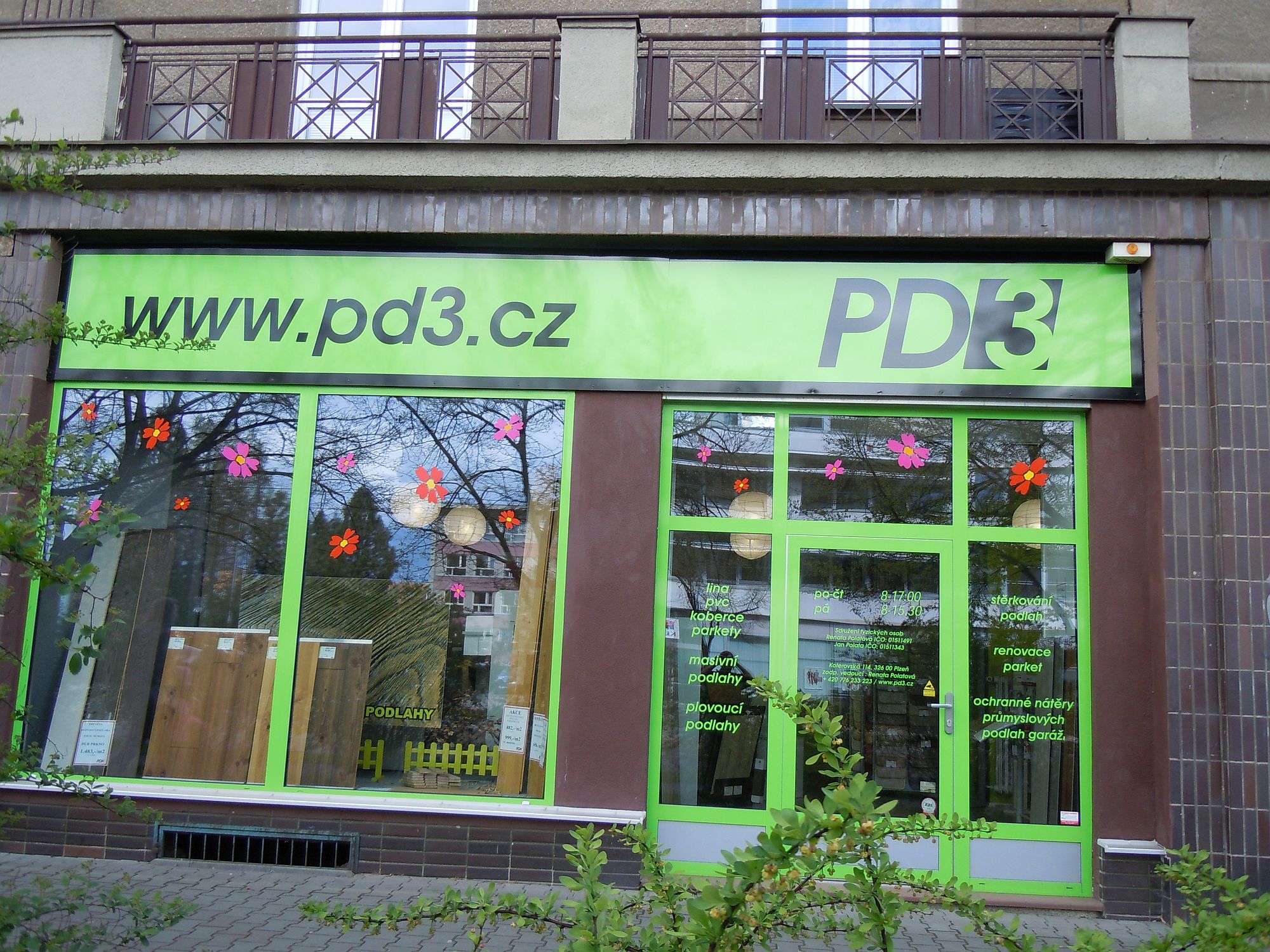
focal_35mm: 30
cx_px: 635
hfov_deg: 60.0
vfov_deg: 46.8
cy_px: 476
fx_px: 1101
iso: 100
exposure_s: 1/160
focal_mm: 5.4
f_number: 3.5
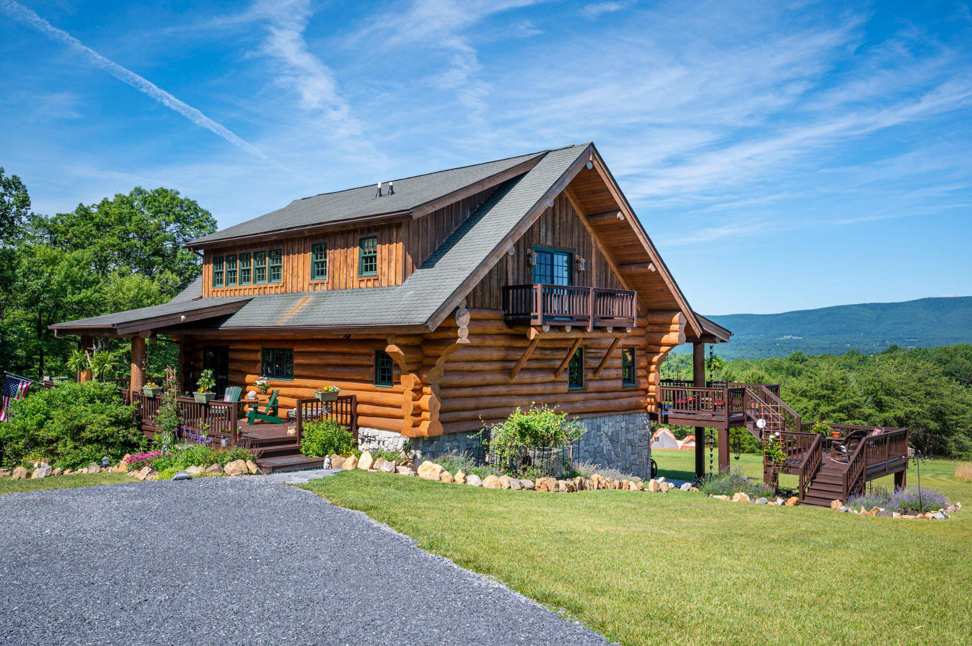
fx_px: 809
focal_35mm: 30
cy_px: 323
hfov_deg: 62.0
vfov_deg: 43.5
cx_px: 486
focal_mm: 30
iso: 250
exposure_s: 1/400
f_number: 10
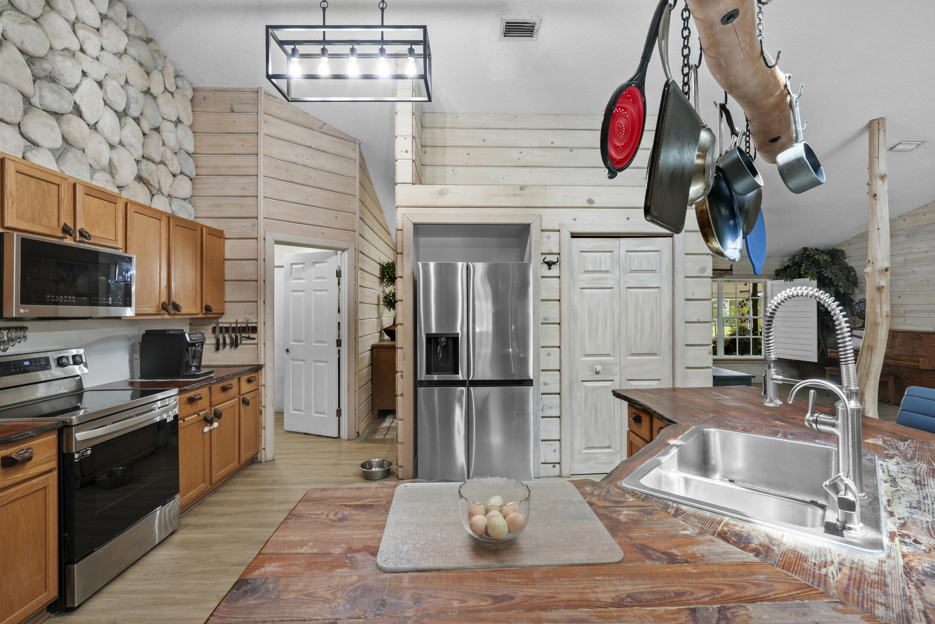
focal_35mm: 16
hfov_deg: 96.7
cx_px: 468
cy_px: 312
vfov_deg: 73.8
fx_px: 416
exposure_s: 1/1.25
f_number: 10
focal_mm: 16
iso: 400
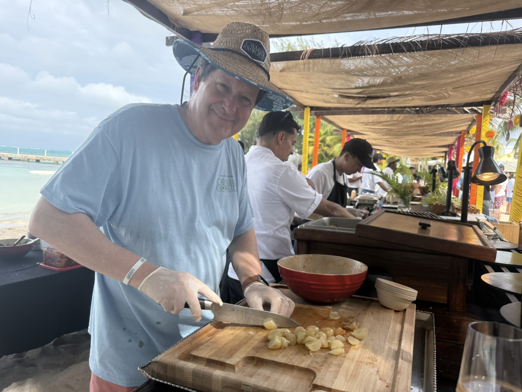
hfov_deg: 71.6
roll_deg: -3.6
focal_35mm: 24
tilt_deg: -6.3
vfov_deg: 56.8
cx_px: 261
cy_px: 196
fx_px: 362
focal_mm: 6.76
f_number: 1.78
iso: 100
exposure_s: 1/1770
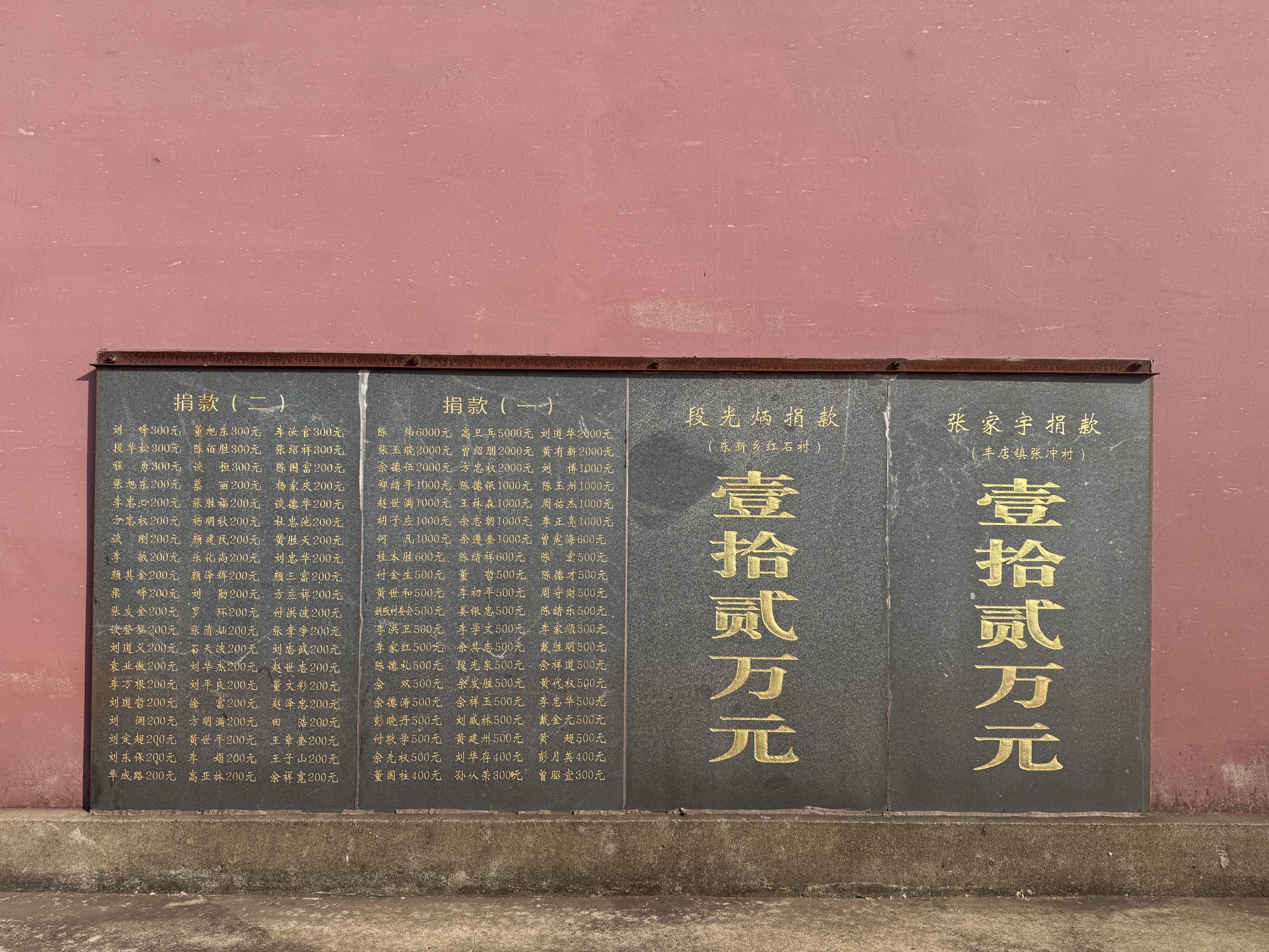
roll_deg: +0.0
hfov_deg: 71.6
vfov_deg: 56.8
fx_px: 880
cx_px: 634
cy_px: 476
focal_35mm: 24
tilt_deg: -0.1
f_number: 1.78
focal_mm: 6.76
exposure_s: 1/3597
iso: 80
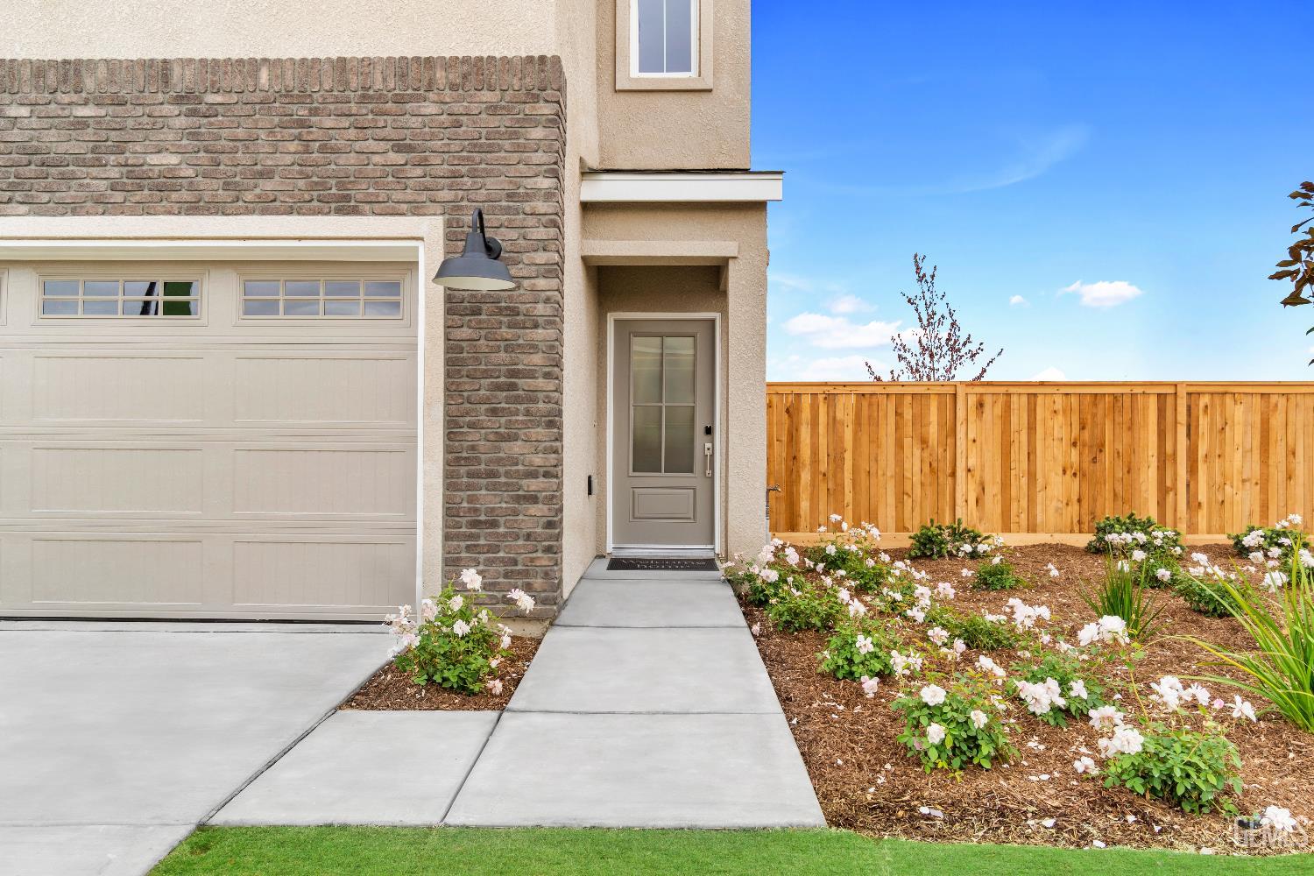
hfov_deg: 81.2
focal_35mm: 21
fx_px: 766
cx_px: 657
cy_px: 438
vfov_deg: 59.5
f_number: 9
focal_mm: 14
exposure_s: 1/50
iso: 250
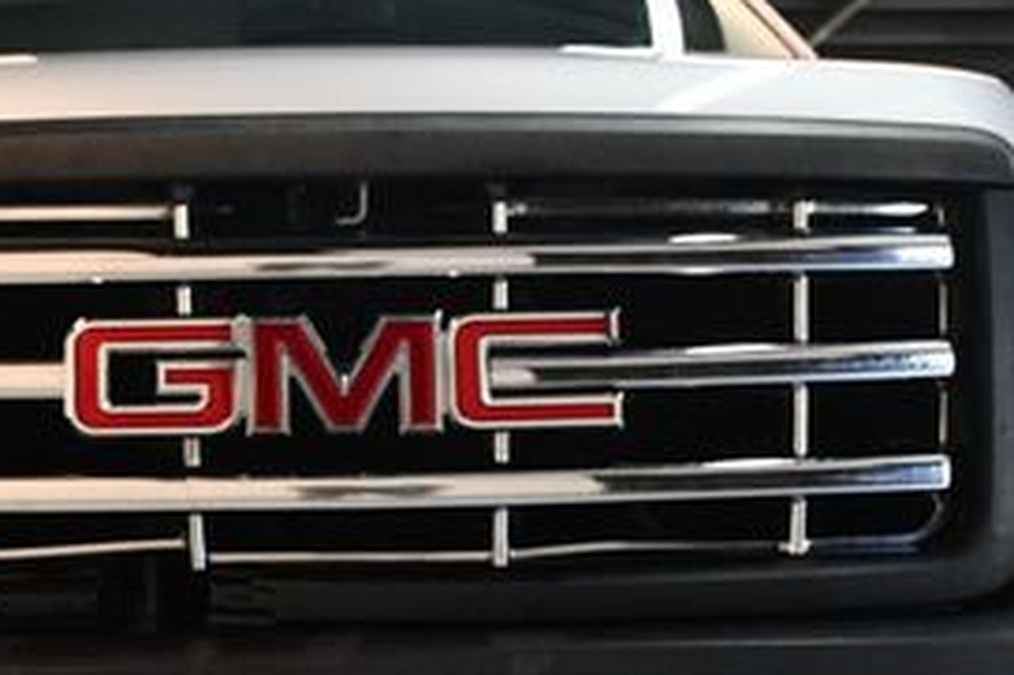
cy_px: 544
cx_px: 365
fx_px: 2252
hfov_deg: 25.3
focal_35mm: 80
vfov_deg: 16.9
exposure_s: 1/125
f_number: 3.8
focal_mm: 23
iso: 1600
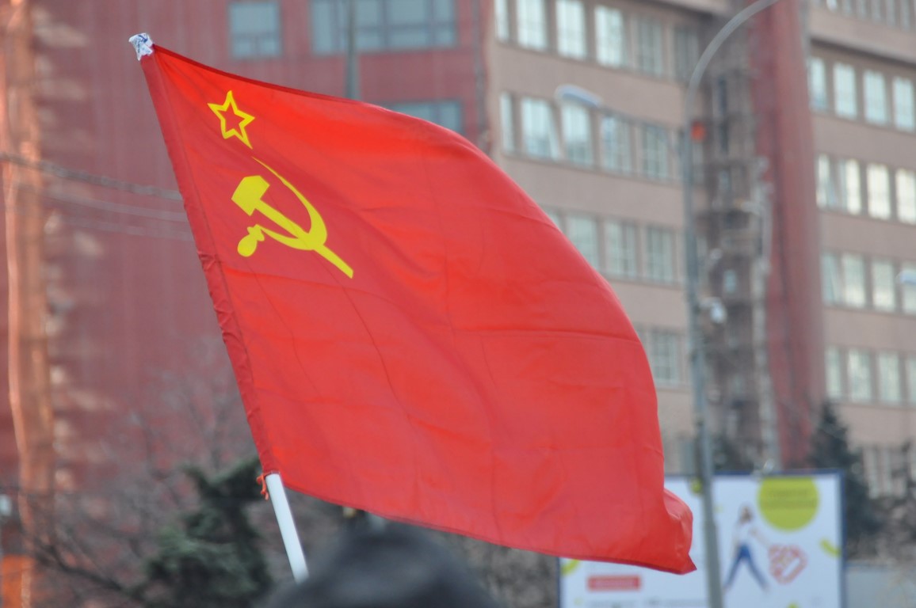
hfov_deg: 7.4
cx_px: 458
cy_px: 304
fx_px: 7053
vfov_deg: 4.9
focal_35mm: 278
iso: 1000
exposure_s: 1/800
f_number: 7.1
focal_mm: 185
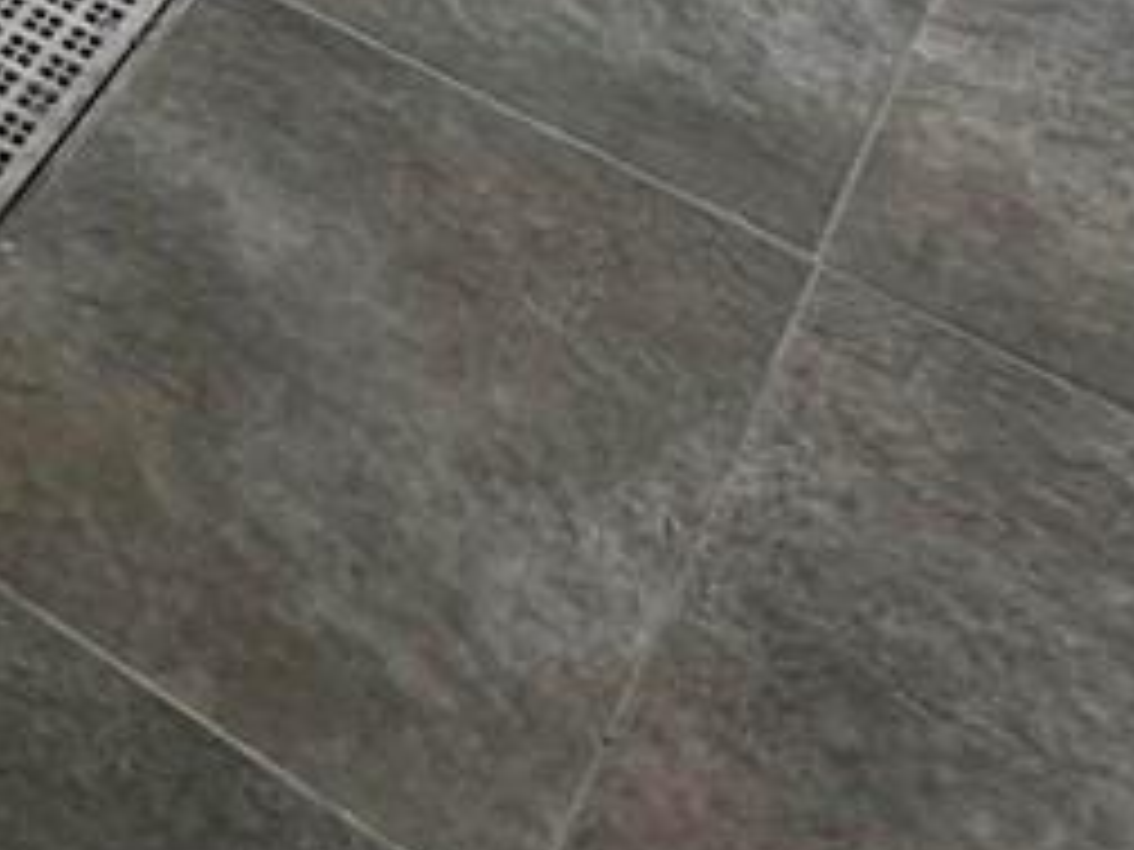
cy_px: -1282
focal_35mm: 89
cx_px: -405
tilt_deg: -20.3
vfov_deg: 12.4
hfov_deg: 19.9
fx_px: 2916
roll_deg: +1.1
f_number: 2.2
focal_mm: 2.22
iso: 40
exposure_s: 1/137
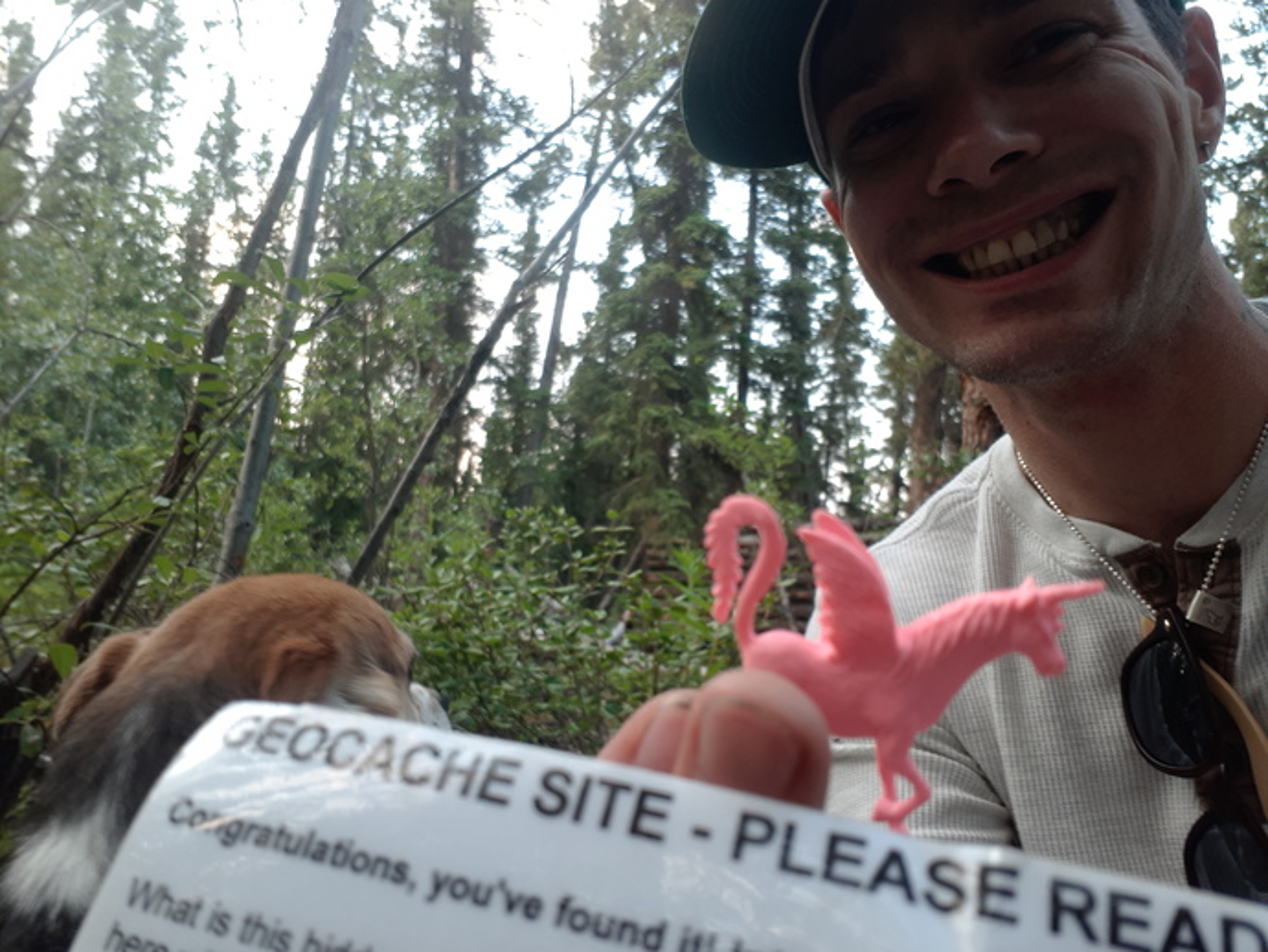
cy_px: 476
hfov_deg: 65.3
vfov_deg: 51.4
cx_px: 634
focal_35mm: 27
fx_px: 989
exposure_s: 1/33
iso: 40
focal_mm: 3.6
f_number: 1.9
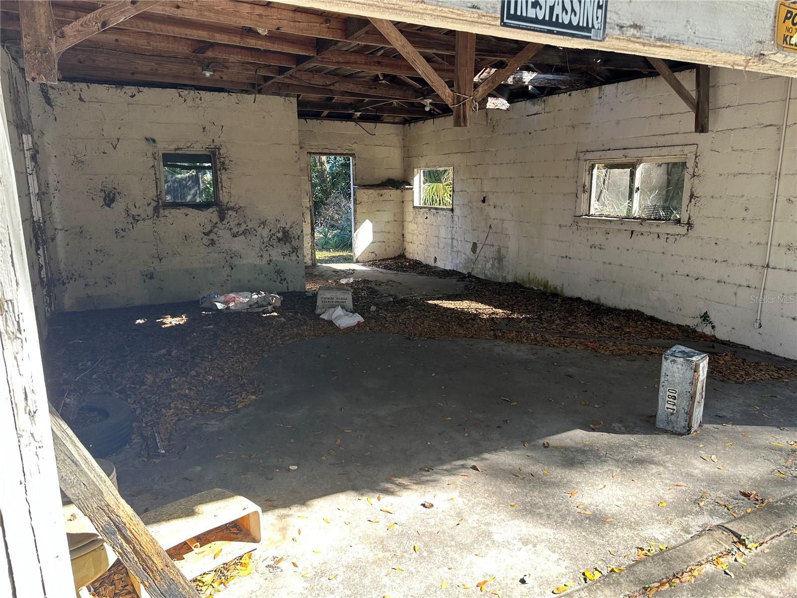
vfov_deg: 56.8
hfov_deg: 71.6
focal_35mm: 24
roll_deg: +0.1
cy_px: 299
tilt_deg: -13.2
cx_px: 398
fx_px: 553
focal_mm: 6.86
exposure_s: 1/226
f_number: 1.78
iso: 80
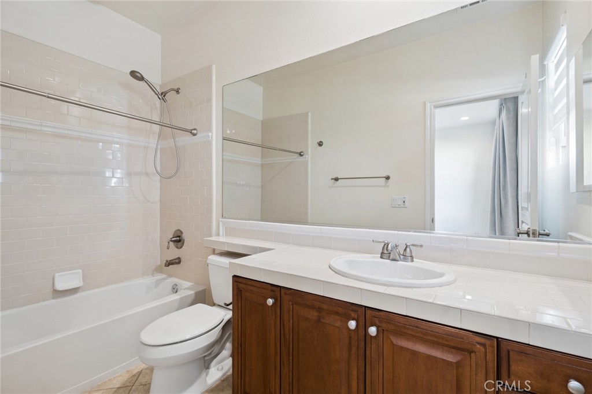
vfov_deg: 73.7
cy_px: 197
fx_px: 263
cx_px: 296
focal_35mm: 16
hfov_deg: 96.8
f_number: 9
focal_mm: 16
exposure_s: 1/3.33
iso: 160
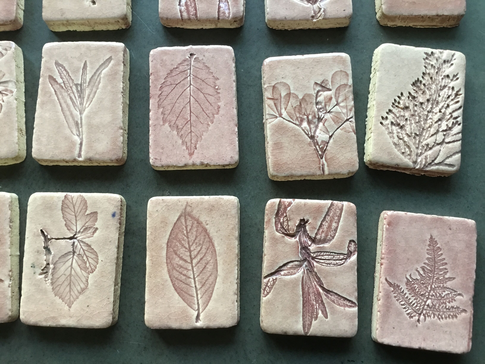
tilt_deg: -81.0
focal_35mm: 31
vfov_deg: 45.4
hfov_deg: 58.4
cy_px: 182
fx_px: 434
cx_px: 242
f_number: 2.4
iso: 125
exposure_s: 1/33
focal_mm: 3.3
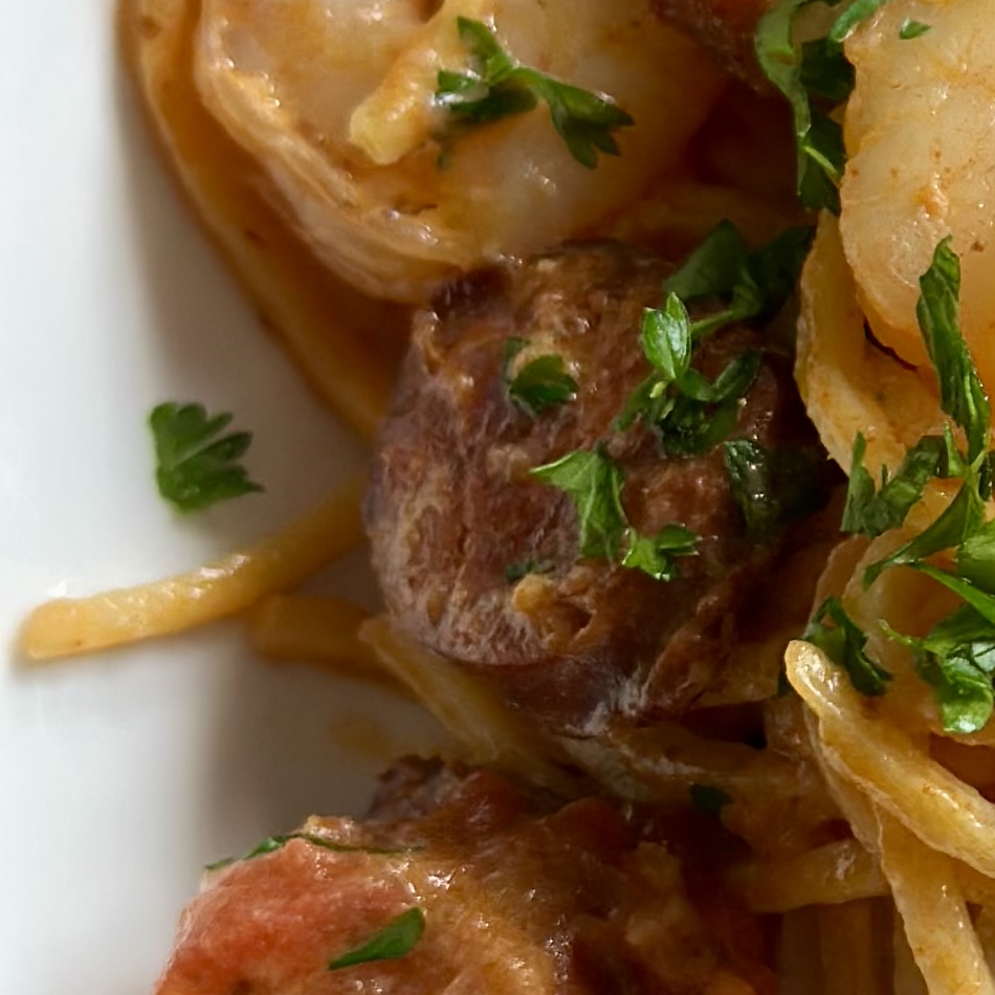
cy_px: 192
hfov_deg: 9.4
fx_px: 5854
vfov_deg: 9.7
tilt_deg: -70.5
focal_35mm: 180
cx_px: 1583
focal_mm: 6.86
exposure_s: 1/139
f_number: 1.78
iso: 80
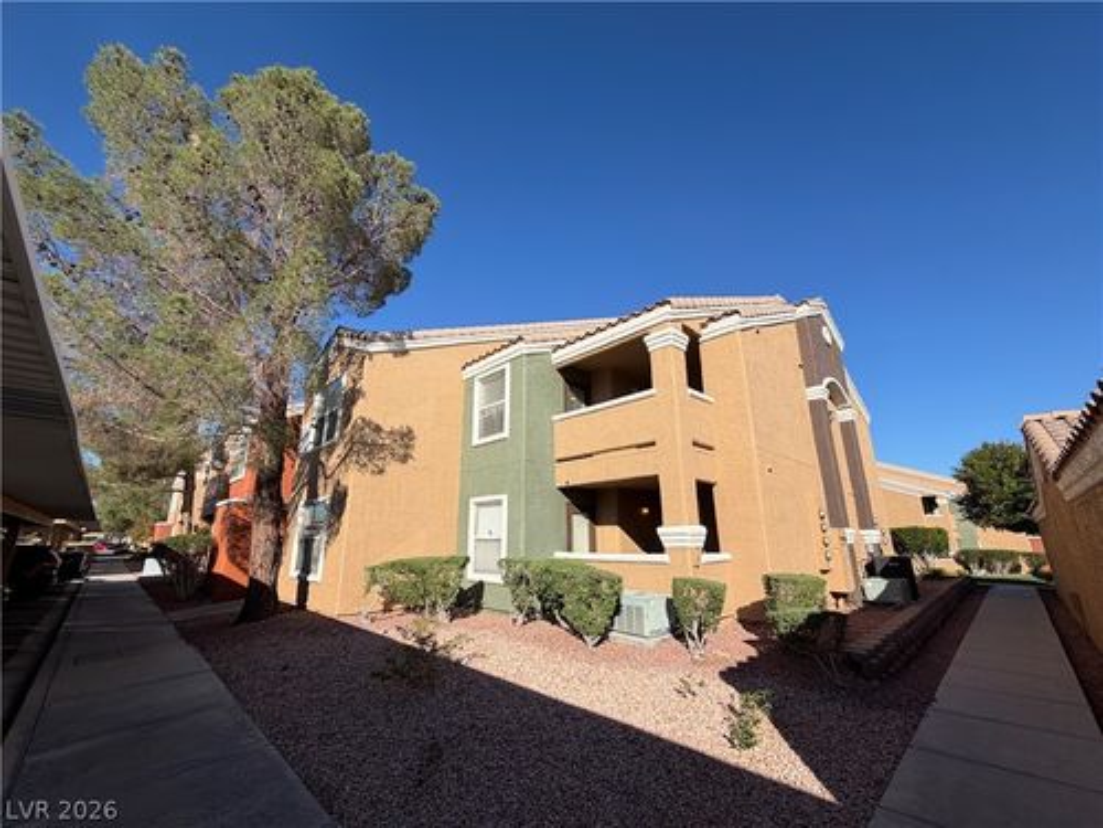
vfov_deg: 85.7
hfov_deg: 102.1
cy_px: 414
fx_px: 446
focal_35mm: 14
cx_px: 552
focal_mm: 2.22
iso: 20
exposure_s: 1/876
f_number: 2.2
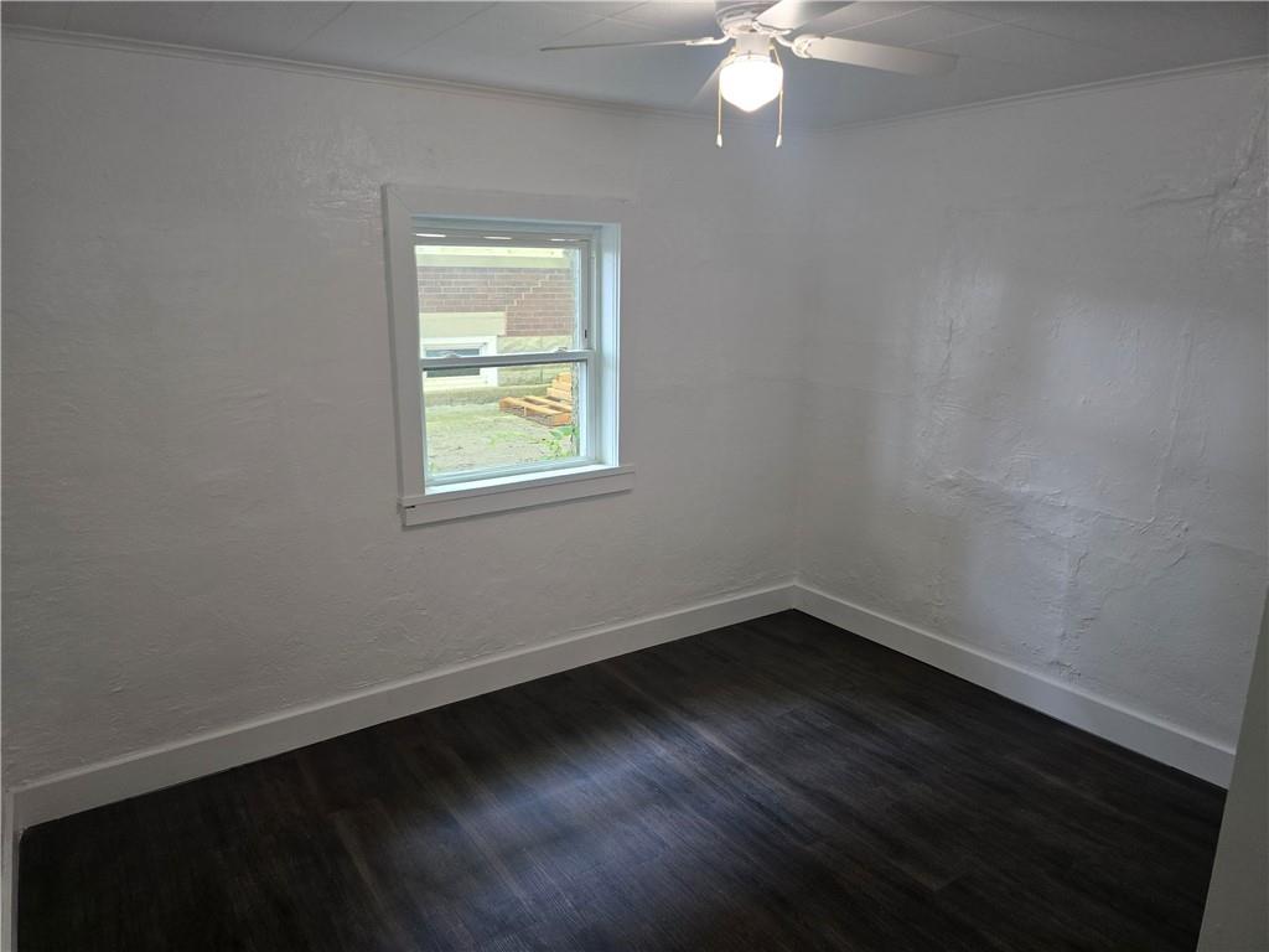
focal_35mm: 23
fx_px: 843
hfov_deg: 73.9
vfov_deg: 58.9
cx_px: 634
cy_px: 476
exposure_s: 1/120
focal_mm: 6.3
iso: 320
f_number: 1.7
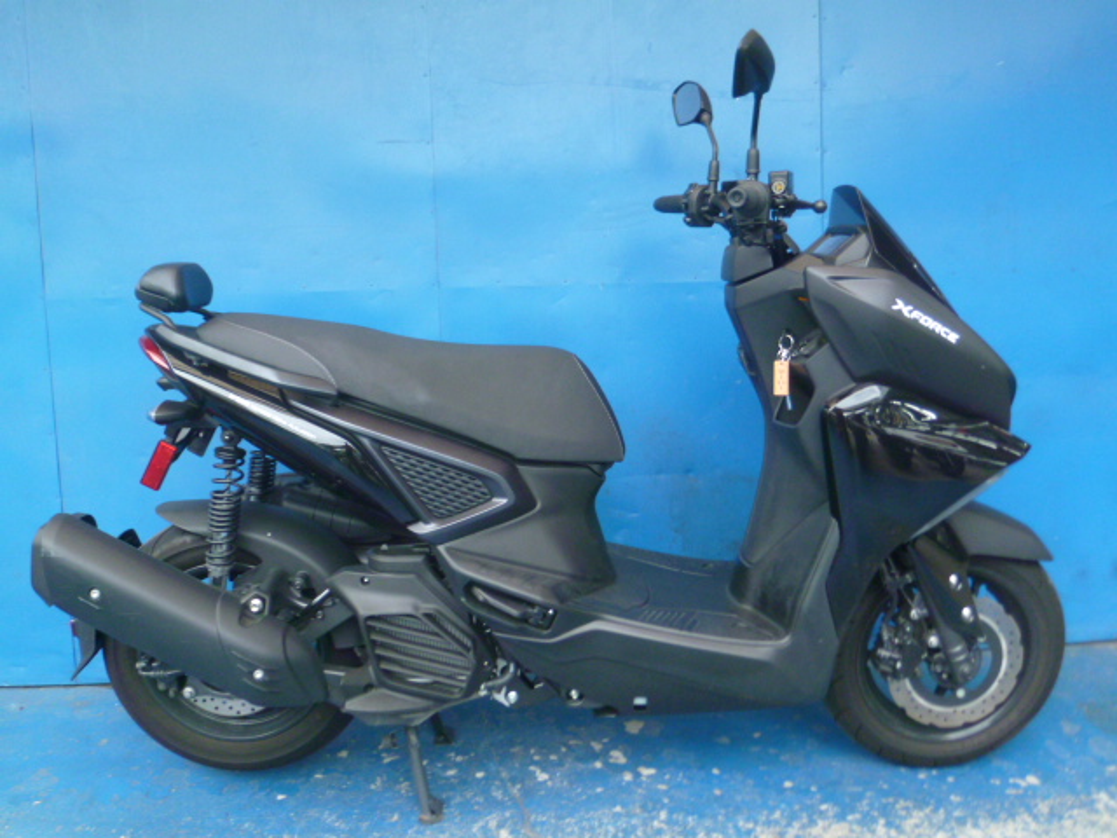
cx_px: 558
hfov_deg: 60.0
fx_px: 968
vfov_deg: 46.8
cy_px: 419
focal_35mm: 30
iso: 250
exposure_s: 1/60
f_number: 2.5
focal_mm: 5.4
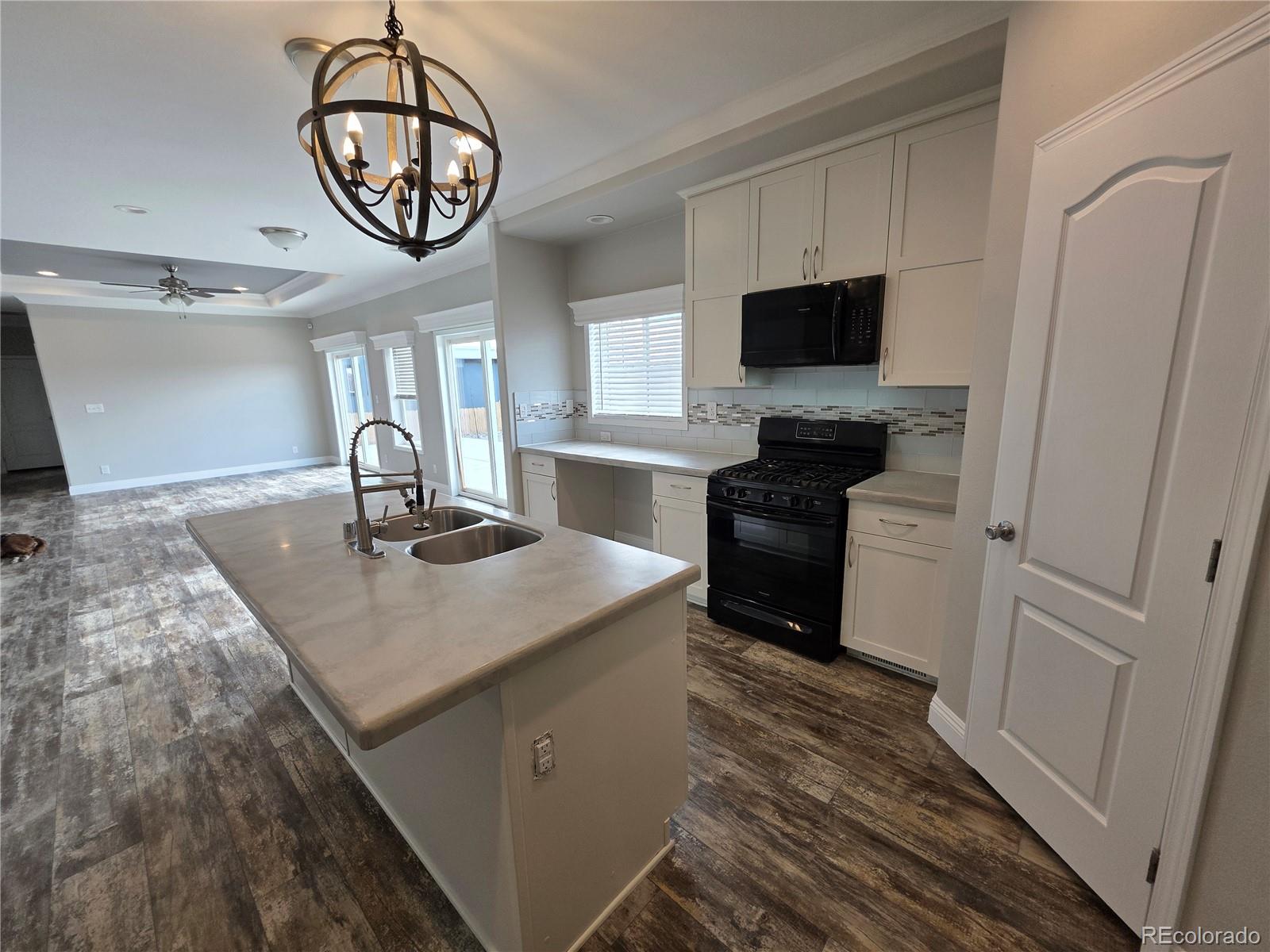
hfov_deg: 106.2
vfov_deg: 89.9
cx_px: 635
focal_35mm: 13
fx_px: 477
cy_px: 476
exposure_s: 1/120
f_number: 1.9
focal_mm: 2.2
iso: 80
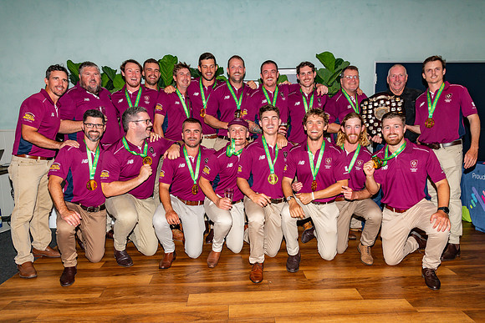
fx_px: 343
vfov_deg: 50.5
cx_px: 250
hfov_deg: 70.5
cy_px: 169
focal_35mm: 25
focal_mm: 24
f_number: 8
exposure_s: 1/60
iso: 400
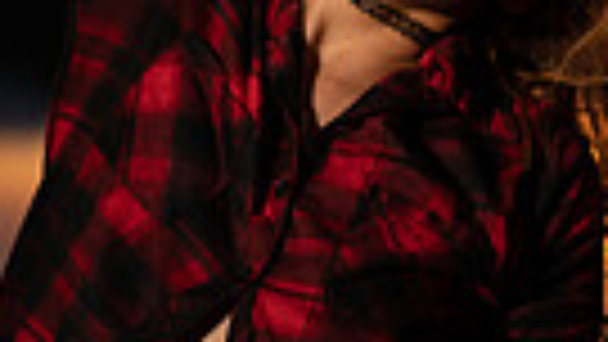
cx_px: 522
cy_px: 400
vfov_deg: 6.3
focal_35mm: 192
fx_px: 3096
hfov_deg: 11.2
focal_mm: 55
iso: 100
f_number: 1.8
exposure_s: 1/800
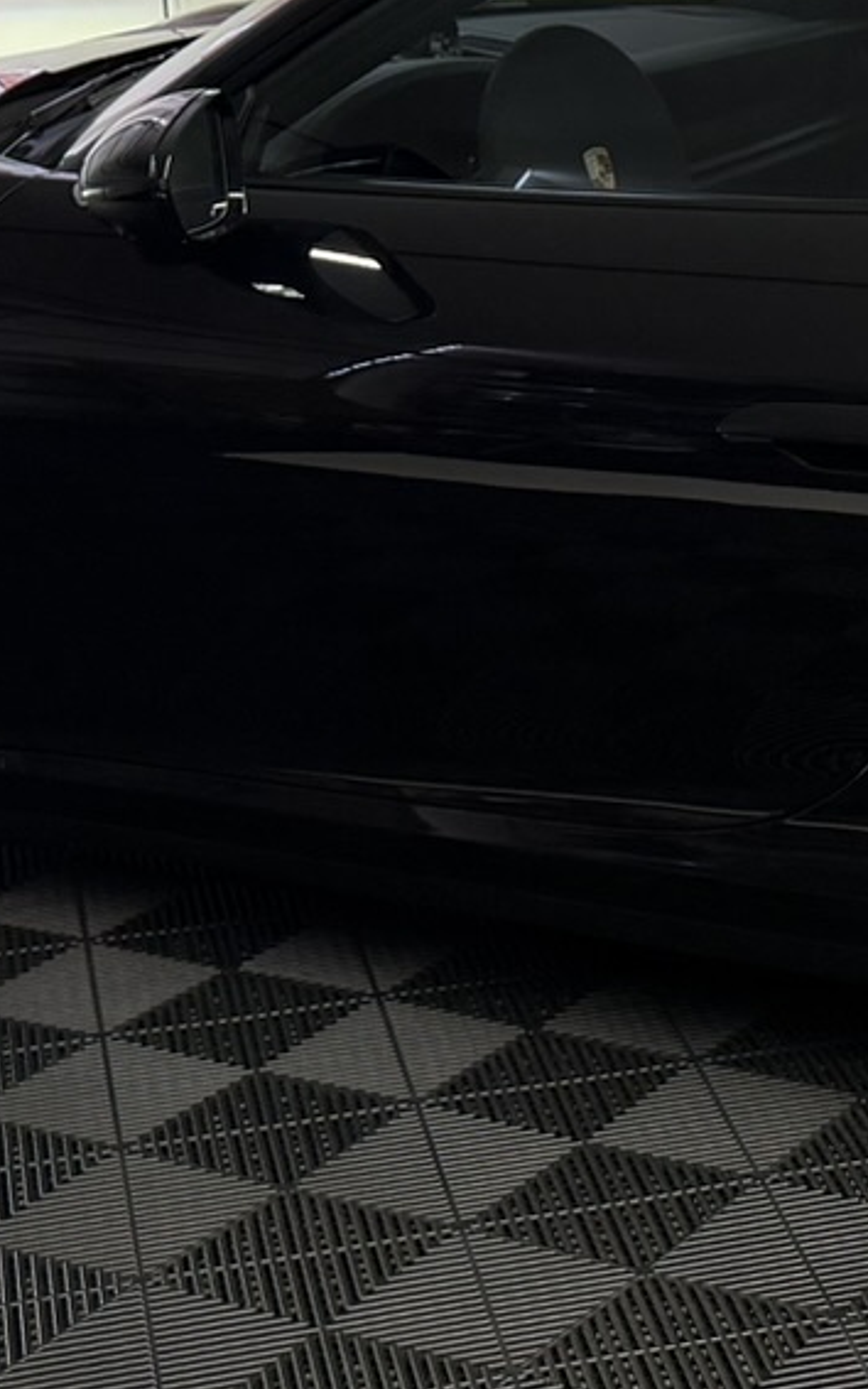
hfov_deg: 13.8
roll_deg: +0.7
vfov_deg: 22.5
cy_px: 493
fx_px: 3480
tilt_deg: -15.7
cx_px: 1025
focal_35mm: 92
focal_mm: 6.76
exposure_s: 1/54
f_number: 1.78
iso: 200
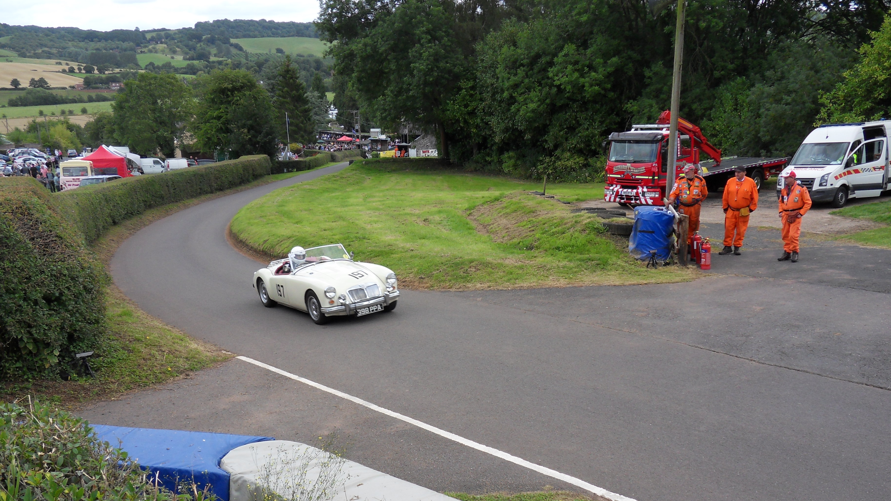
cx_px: 446
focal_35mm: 35
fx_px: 827
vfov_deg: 33.5
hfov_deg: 56.6
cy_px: 327
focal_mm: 5.6
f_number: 3.7
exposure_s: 1/350
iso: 80
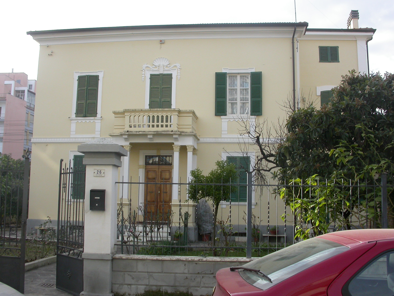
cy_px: 148
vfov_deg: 37.7
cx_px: 197
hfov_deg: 49.0
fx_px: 433
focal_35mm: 38
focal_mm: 7.85
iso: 100
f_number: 6
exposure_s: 1/197
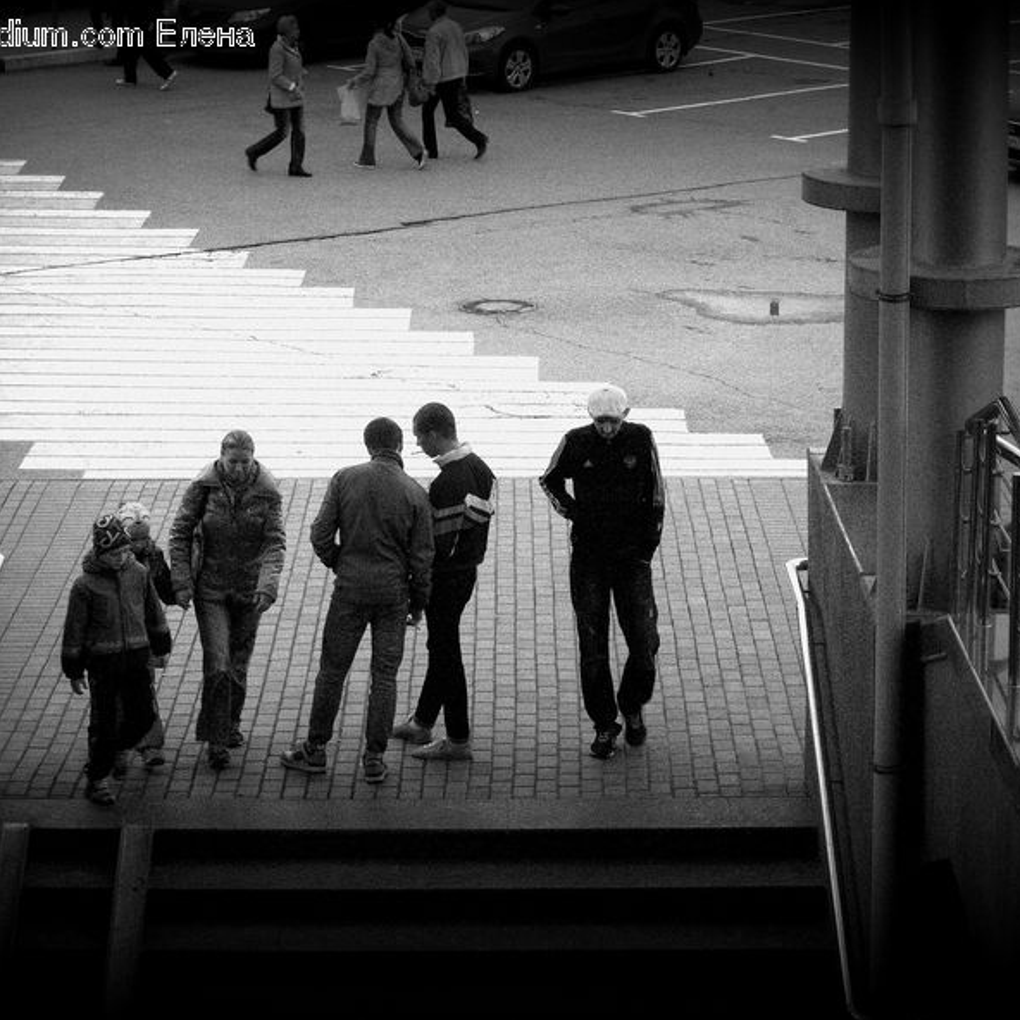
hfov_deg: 15.7
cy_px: 509
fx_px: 3700
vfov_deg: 15.7
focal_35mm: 111
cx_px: 482
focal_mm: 55
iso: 4000
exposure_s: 1/80
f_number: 13
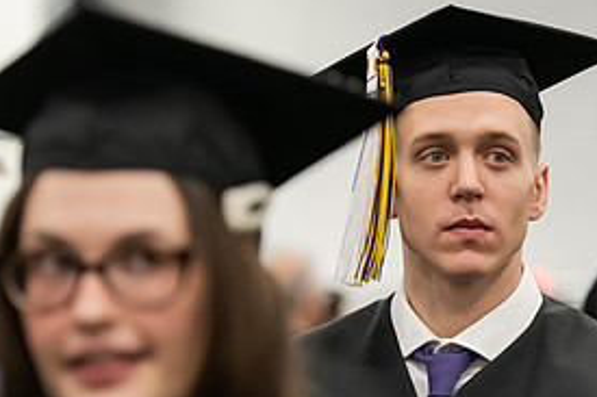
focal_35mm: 232
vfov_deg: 5.9
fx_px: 3845
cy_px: 340
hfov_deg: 8.8
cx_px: 558
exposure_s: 1/200
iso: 3200
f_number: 3.2
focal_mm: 110
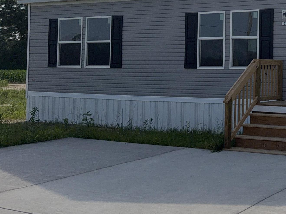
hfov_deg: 30.8
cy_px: 52
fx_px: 463
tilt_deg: +2.1
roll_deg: -0.5
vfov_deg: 25.7
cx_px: 312
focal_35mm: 56
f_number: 1.78
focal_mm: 6.76
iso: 80
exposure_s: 1/17544
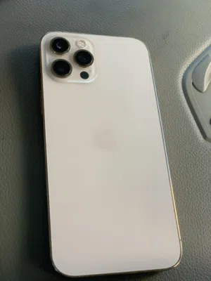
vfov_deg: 36.8
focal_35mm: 52
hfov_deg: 28.0
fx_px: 423
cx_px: 106
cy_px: 140
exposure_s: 1/92
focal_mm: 6
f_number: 2.4
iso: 125
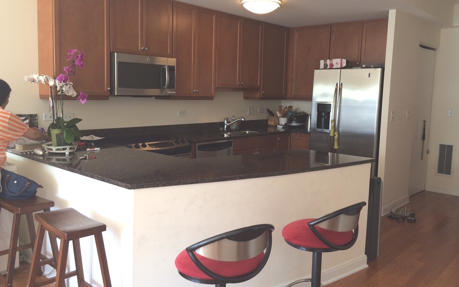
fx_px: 388
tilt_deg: -6.3
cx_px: 229
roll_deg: -1.6
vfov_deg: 40.6
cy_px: 130
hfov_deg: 61.2
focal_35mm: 31
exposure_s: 1/40
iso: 40
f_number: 2.2
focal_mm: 4.15
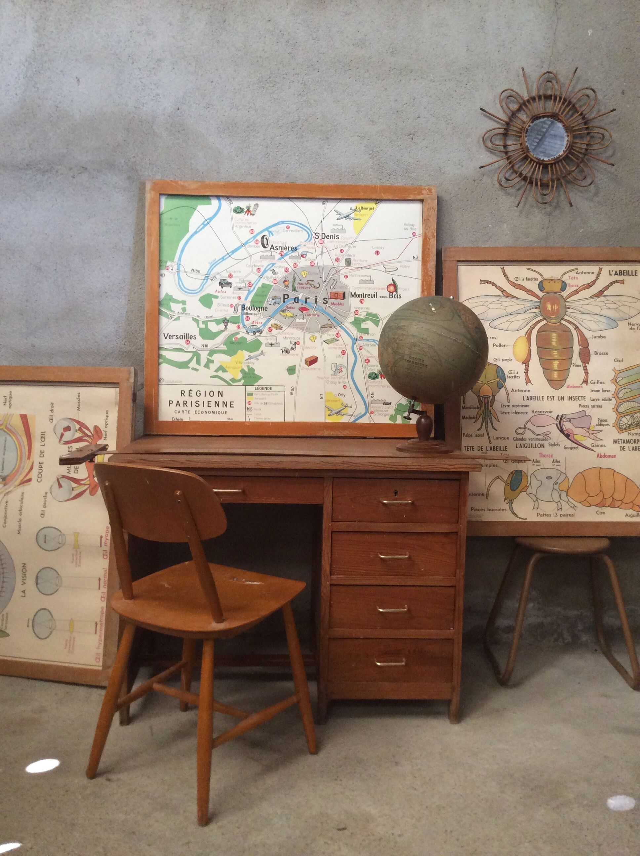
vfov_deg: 56.9
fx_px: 791
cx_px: 320
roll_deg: +0.0
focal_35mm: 32
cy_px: 428
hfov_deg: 44.1
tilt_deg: -6.1
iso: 125
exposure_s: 1/25
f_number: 2.4
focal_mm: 3.3
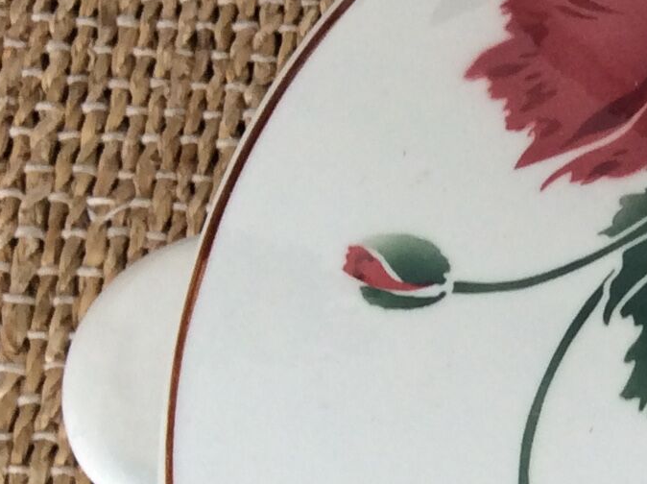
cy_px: 438
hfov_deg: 15.1
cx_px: 917
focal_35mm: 123
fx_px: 2297
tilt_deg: -70.5
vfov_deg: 11.9
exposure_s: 1/33
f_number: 2.4
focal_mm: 3.3
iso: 32
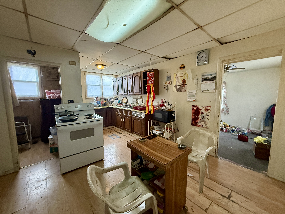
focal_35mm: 14
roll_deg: +0.7
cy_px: 107
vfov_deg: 85.7
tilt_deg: -3.7
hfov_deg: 102.1
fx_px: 115
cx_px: 142
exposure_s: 1/120
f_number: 2.2
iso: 500
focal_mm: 2.22
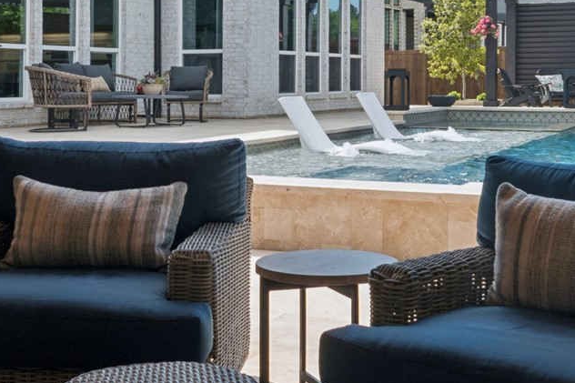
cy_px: 108
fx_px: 906
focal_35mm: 57
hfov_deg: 35.2
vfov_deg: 23.7
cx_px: 299
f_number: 9
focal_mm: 11
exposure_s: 1/100
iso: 100
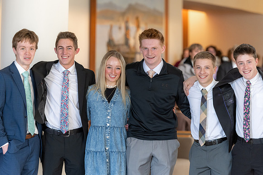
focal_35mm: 149
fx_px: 1086
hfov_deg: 13.8
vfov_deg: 9.2
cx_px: 118
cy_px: 89
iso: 1000
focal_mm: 135
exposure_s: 1/250
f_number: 2.8
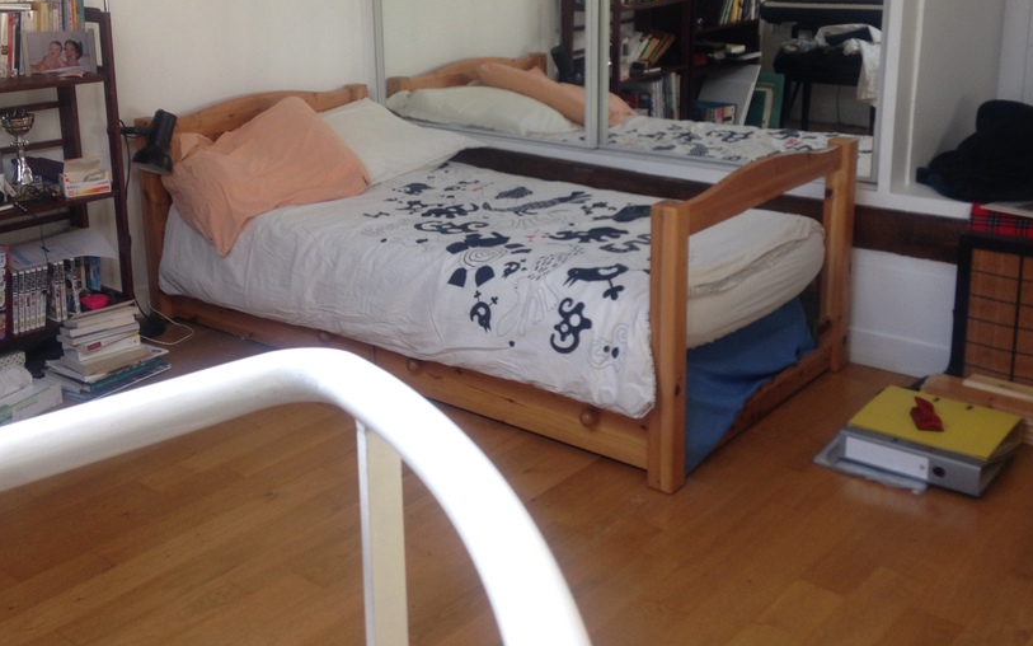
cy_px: 188
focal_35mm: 43
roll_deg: -0.3
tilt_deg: -17.2
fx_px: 1210
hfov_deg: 46.2
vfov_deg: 29.5
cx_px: 492
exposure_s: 1/40
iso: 64
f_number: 2.4
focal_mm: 4.12
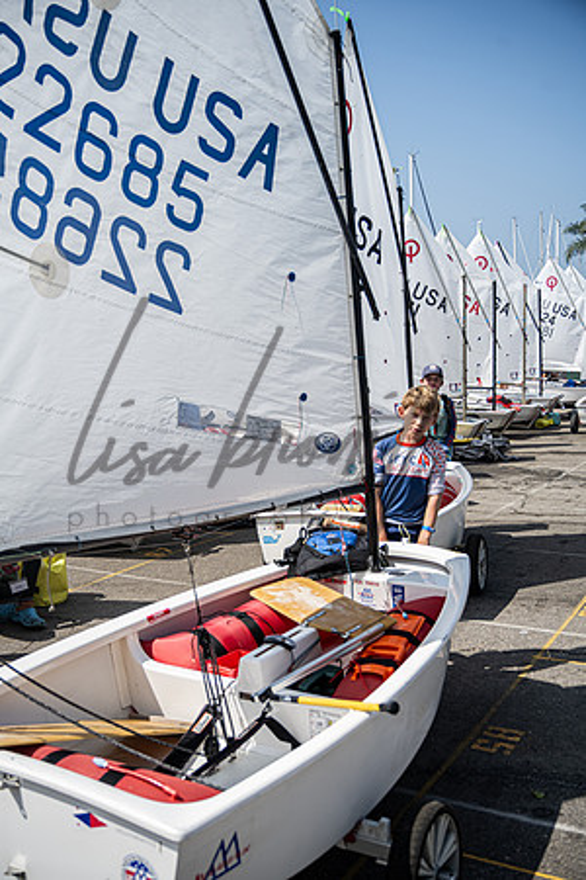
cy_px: 440
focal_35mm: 35
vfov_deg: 54.4
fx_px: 855
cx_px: 293
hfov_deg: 37.9
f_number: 4.5
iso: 250
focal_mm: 35
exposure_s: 1/2000
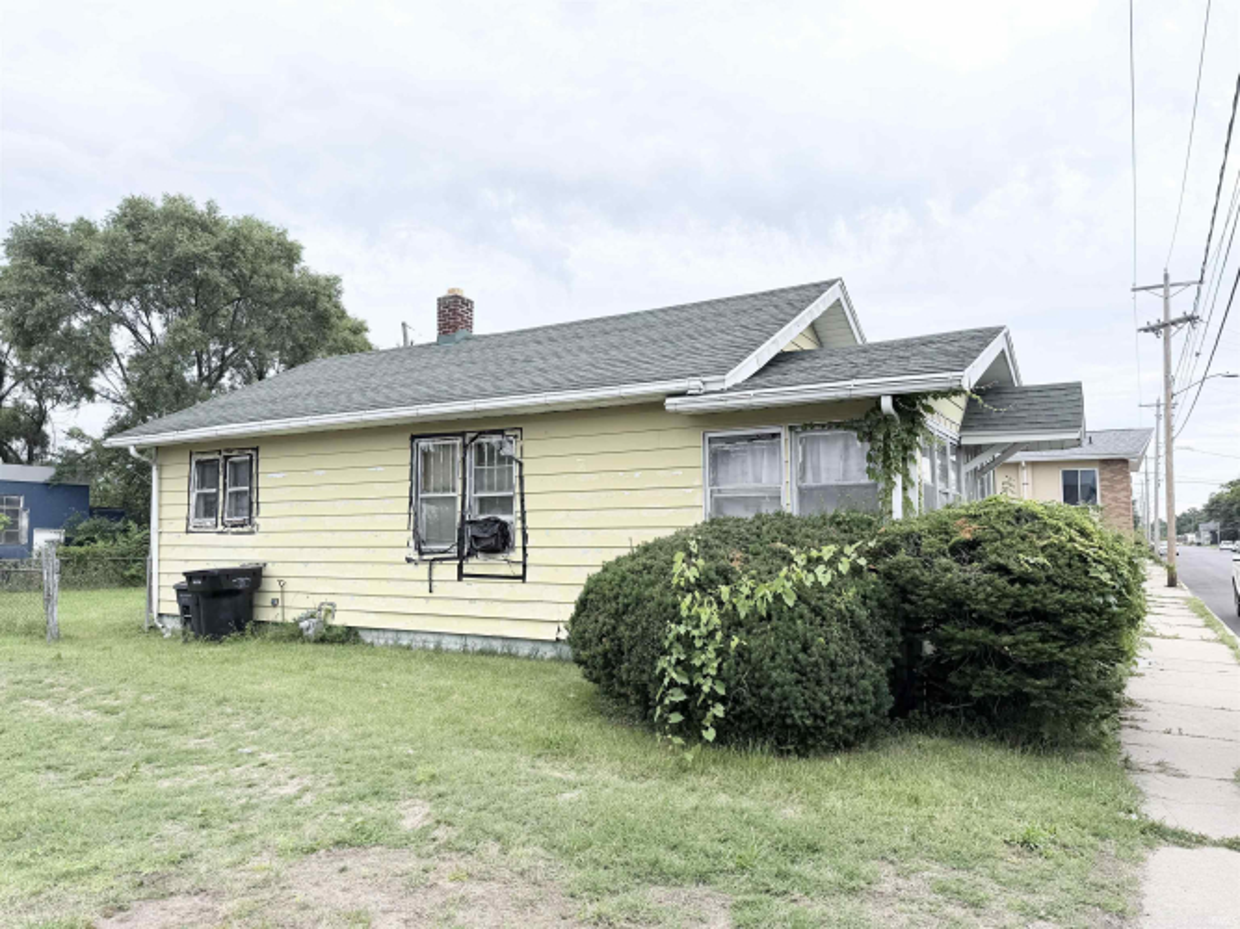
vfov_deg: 56.8
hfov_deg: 71.6
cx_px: 620
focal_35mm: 24
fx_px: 860
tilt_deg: +5.7
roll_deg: +0.3
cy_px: 464
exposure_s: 1/2703
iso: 80
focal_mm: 6.76
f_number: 1.78
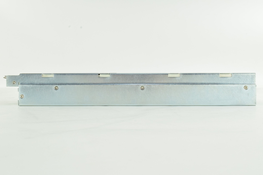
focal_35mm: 45
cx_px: 132
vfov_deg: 29.9
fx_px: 329
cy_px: 88
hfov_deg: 43.6
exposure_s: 1/30
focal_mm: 30
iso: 1600
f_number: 22
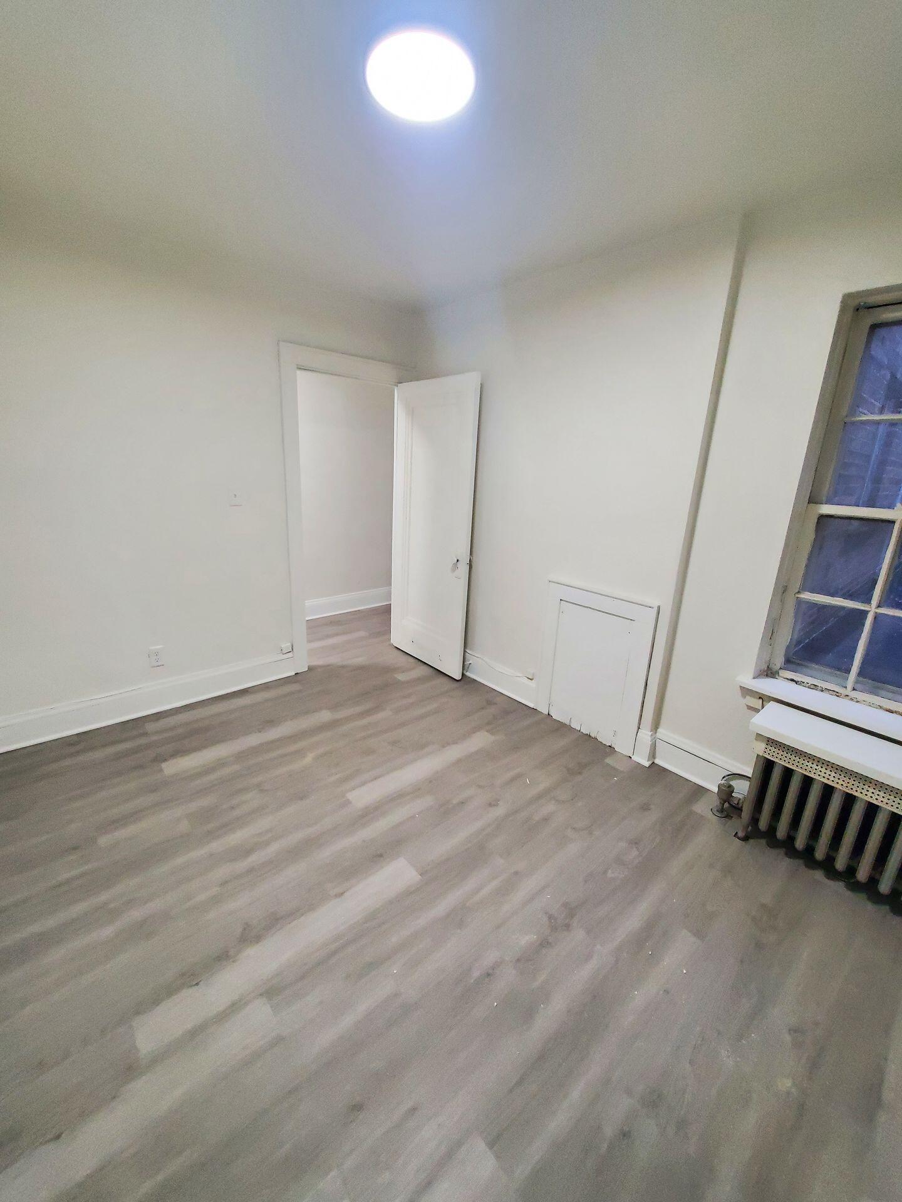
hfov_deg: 89.9
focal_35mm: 13
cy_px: 601
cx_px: 451
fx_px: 452
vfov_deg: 106.2
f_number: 2.2
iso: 400
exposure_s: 1/60
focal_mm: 1.8
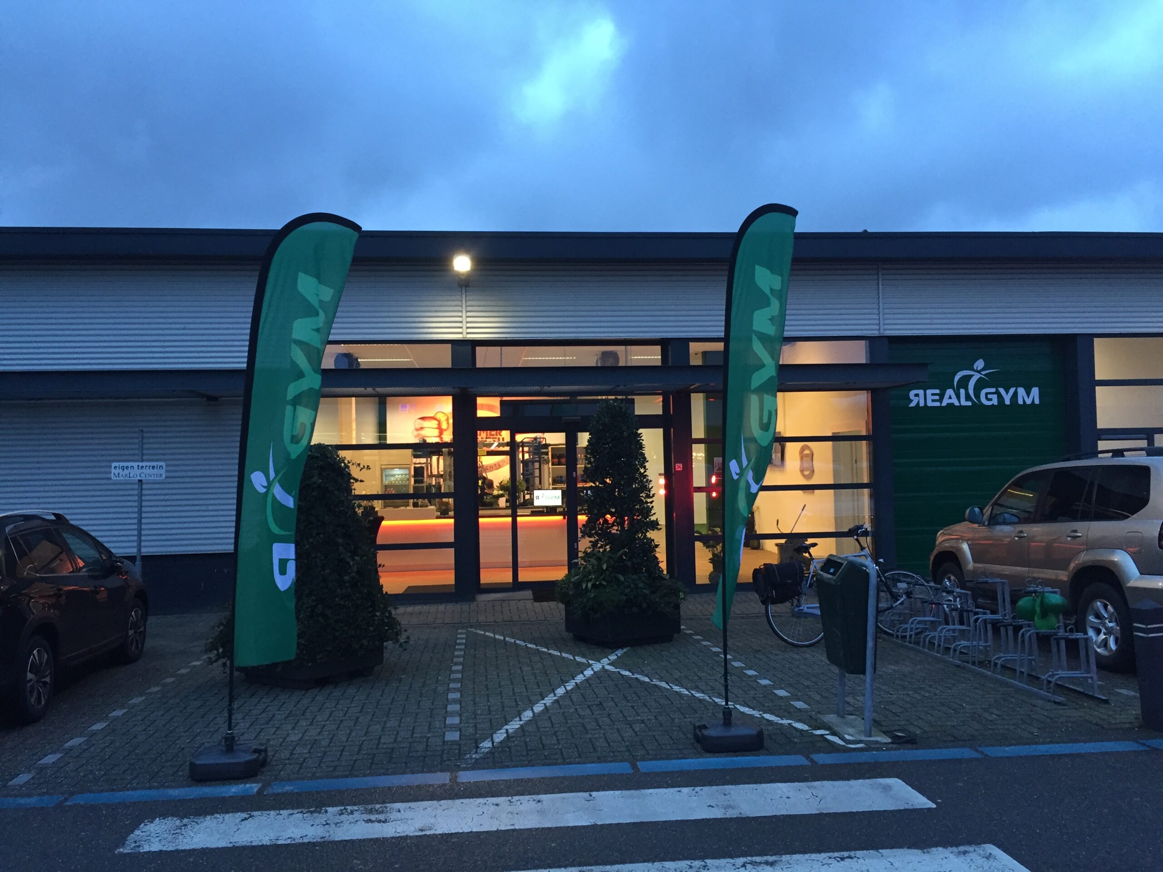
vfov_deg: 48.2
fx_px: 974
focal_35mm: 29
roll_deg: +3.2
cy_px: 436
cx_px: 582
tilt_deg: +2.3
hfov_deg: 61.7
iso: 160
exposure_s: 1/33
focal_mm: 4.15
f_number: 2.2
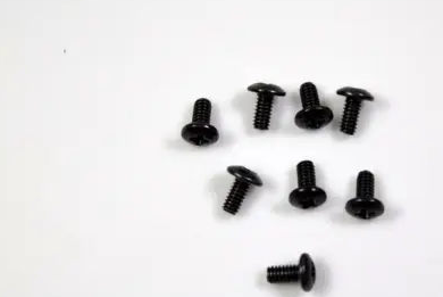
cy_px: 156
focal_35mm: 127
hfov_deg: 16.1
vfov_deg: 10.8
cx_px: 275
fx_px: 1562
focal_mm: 55
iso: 100
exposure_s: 1/125
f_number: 5.6
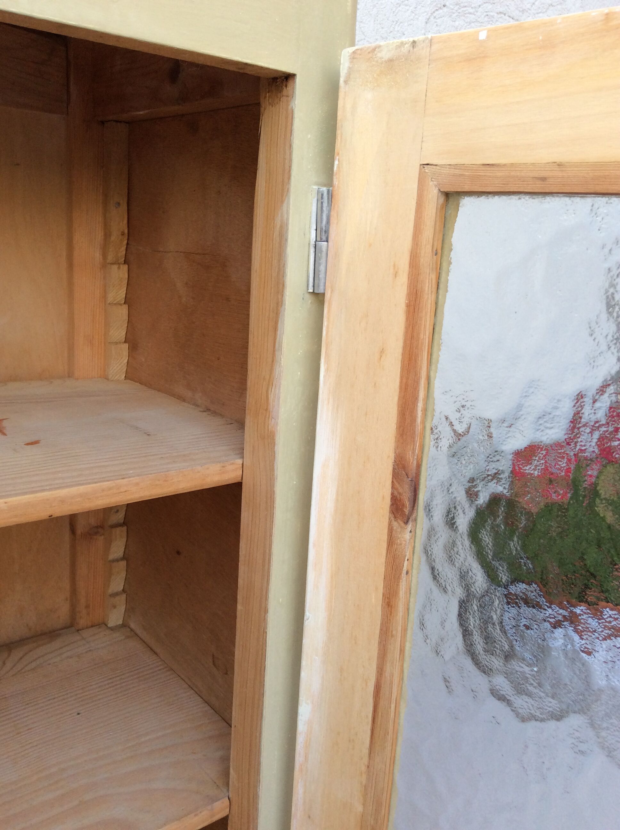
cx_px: 310
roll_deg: -3.1
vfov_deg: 56.9
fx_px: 766
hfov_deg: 44.1
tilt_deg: -11.7
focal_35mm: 32
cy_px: 415
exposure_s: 1/100
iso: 40
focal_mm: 3.3
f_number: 2.4
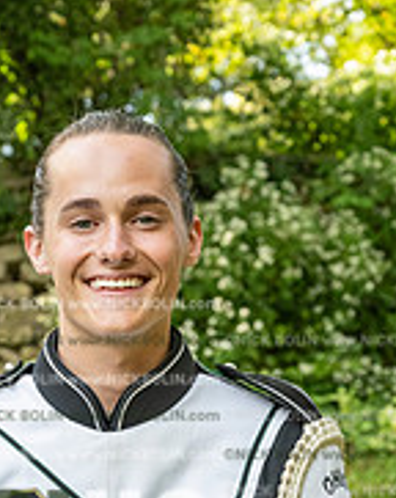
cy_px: 567
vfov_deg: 14.3
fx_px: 1926
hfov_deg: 11.7
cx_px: 94
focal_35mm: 131
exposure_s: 1/640
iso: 1000
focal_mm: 56
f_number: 5.6
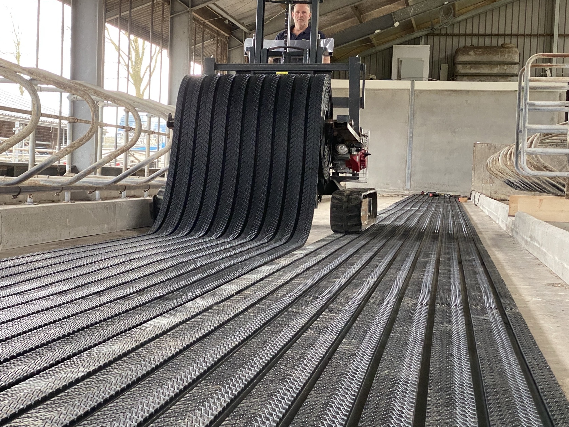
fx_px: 1036
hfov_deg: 30.7
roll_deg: -3.6
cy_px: 209
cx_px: 262
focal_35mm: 63
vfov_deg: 23.3
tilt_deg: -2.6
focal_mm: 6
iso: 160
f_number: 2
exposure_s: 1/94
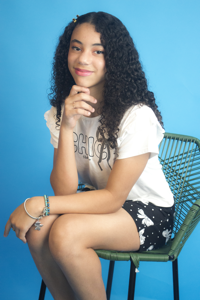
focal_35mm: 72
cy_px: 150
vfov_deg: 28.1
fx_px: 601
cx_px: 100
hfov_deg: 18.9
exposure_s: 1/80
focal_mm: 48
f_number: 5.3
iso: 3200
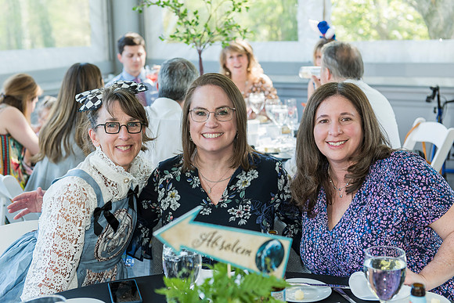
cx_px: 227
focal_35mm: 56
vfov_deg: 24.2
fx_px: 706
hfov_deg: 35.6
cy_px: 152
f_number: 4
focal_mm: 56
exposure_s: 1/160
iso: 400
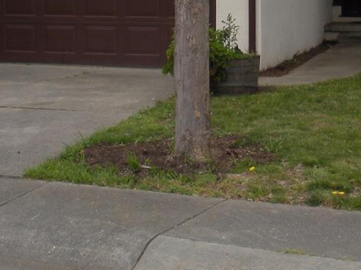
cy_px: -50
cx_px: 217
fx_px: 1032
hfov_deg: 19.8
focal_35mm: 99
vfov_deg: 14.5
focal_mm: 6.3
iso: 64
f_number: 3.5
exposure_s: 1/366
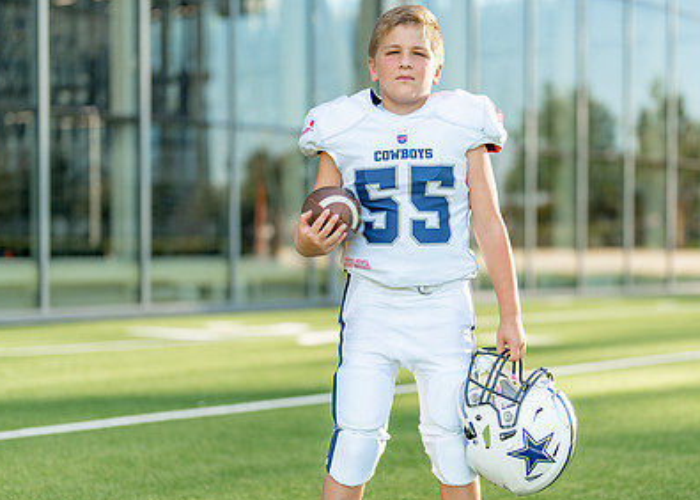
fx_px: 1650
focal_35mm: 83
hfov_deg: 23.9
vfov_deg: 17.2
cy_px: 300
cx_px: 430
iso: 100
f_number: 1.2
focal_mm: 50
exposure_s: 1/2000
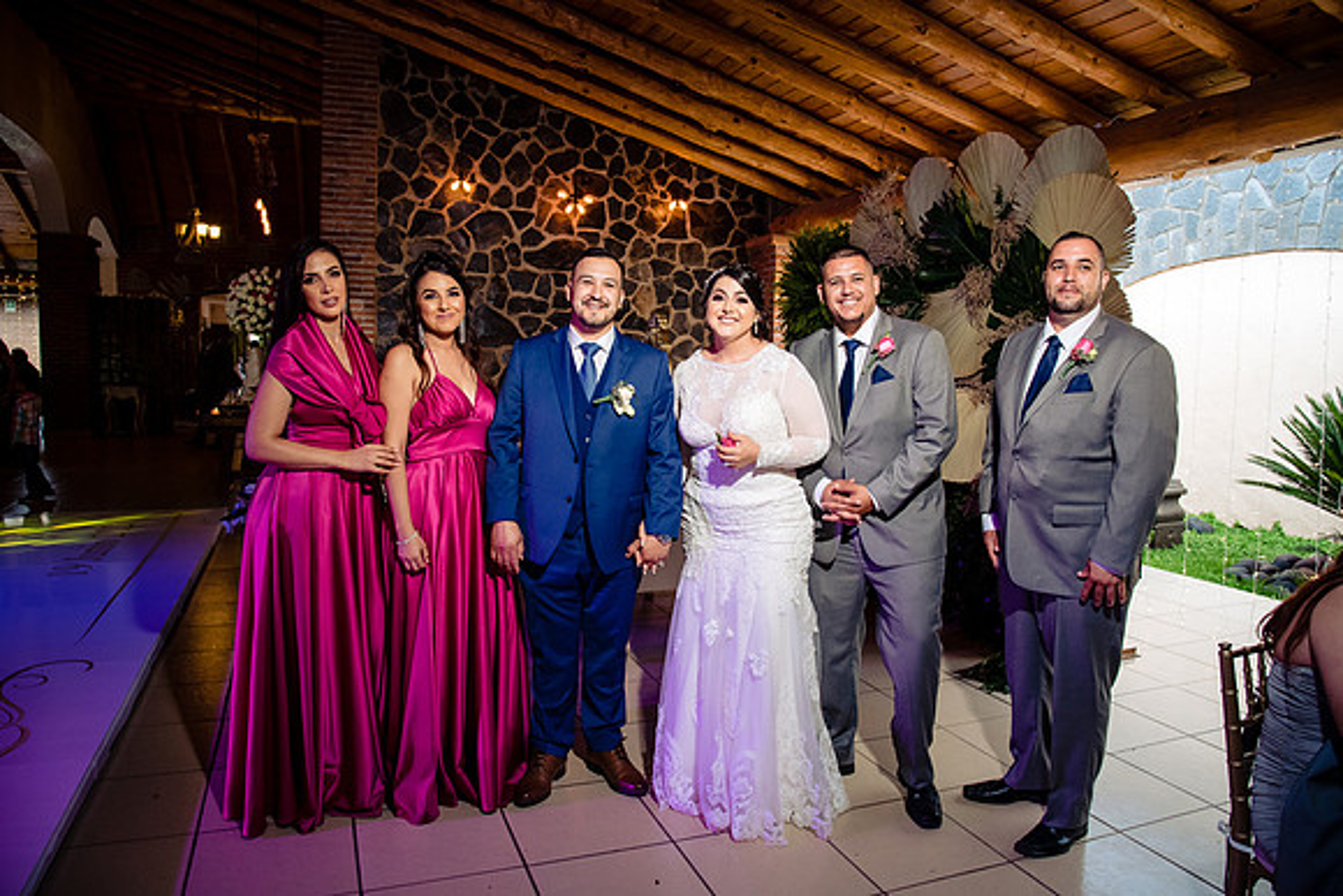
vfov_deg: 53.2
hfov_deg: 73.7
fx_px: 896
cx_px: 672
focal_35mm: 24
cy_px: 448
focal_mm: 24
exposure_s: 1/125
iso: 2000
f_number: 7.1
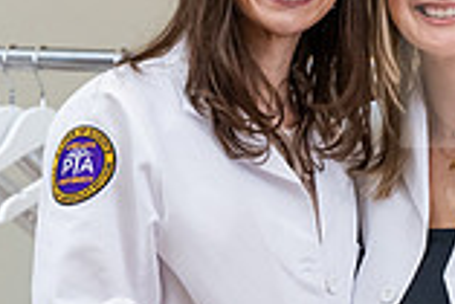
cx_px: 313
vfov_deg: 2.8
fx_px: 6312
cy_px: 256
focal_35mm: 499
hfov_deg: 4.1
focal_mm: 135
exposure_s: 1/200
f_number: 3.5
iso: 1600
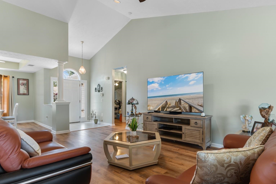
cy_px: 96
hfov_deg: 86.9
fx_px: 146
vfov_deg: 64.5
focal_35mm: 19
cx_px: 143
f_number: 4.8
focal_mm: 12
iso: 100
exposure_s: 1/10
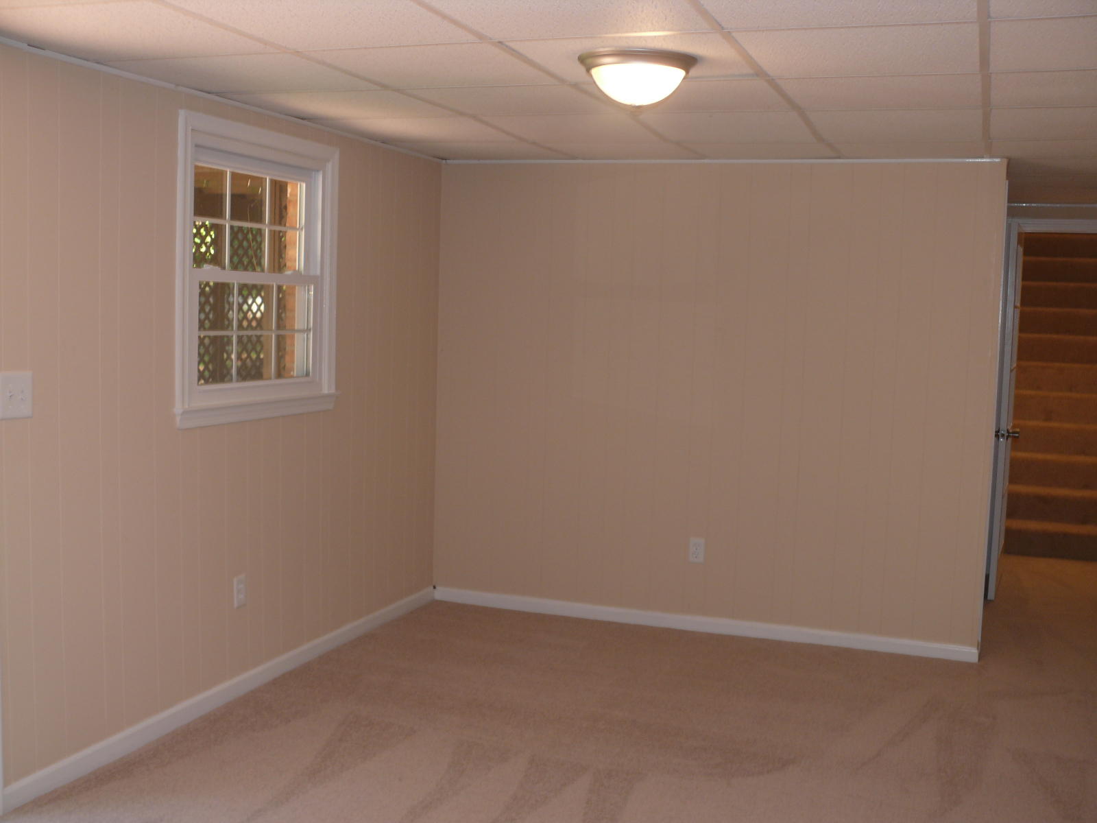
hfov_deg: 49.0
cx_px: 548
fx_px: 1204
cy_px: 412
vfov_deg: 37.7
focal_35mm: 38
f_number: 2.8
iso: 100
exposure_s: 1/30
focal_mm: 7.9
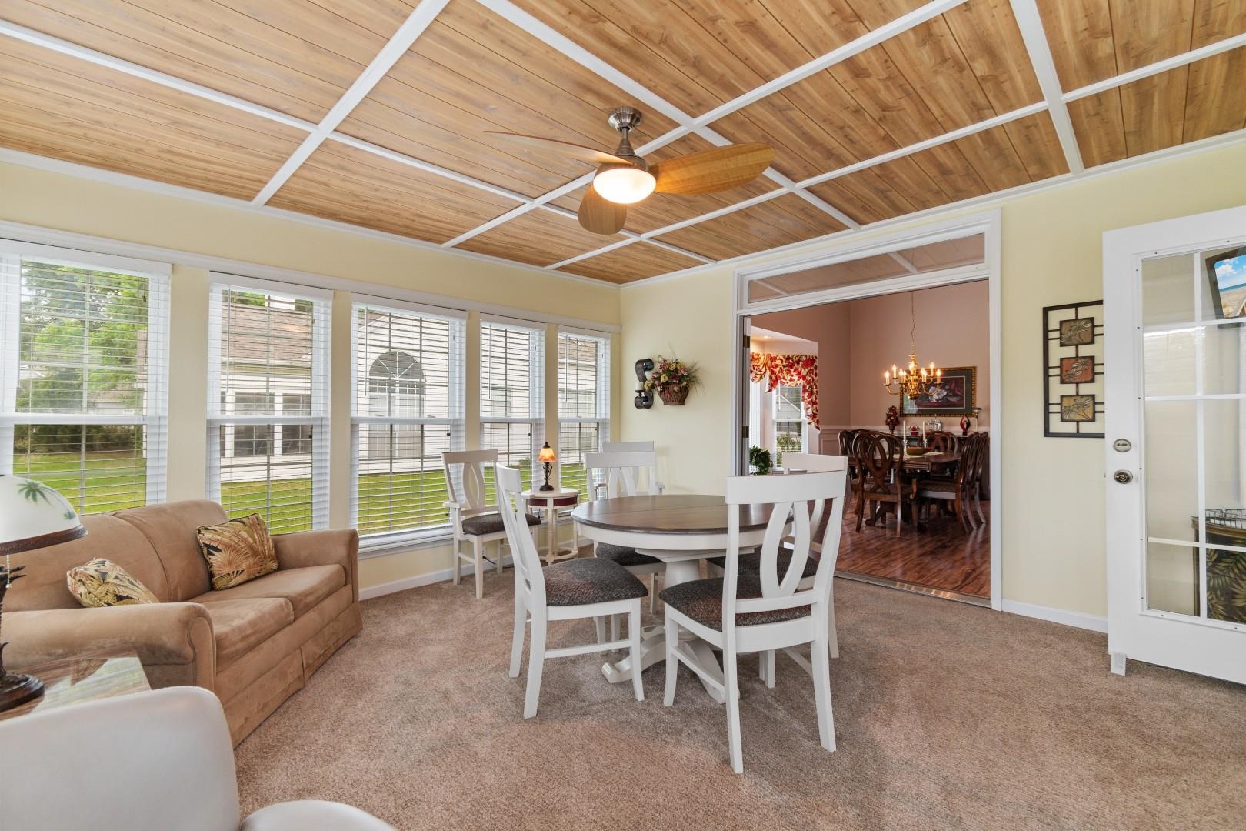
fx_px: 519
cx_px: 623
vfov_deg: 77.3
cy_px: 416
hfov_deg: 100.4
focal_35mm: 15
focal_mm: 10
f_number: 4.5
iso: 100
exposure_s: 1/30
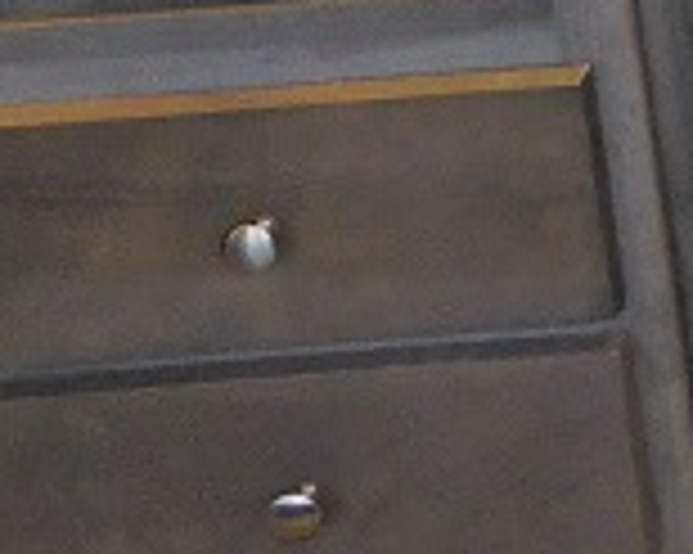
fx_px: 2993
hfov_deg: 10.5
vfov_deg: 8.8
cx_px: 1876
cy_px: -1072
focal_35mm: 146
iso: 200
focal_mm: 4
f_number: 3
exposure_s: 1/30
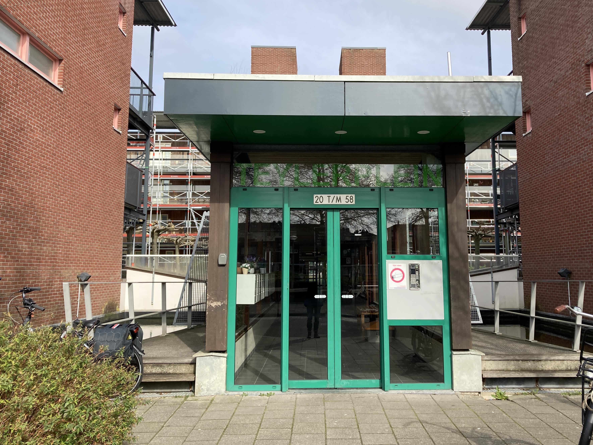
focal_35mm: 32
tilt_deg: +7.4
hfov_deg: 56.7
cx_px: 330
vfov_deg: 44.1
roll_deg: -1.5
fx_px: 548
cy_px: 200
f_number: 1.8
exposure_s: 1/1130
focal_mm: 4
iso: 20
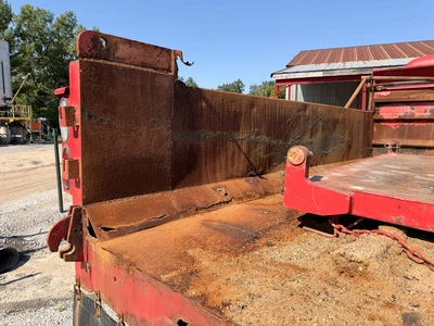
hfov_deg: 71.6
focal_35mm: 24
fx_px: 301
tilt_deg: -7.9
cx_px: 217
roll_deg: -1.1
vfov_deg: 56.8
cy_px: 163
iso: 80
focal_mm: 6.76
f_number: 1.78
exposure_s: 1/3584
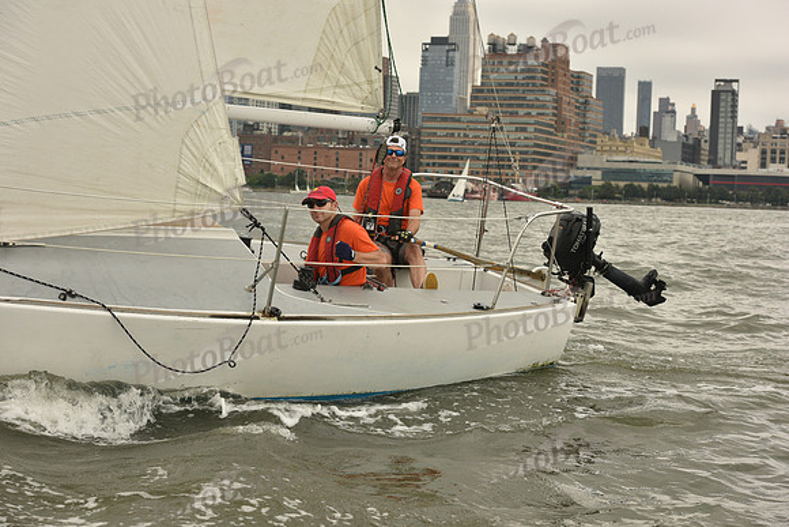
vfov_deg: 19.5
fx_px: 1534
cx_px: 394
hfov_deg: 28.8
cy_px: 264
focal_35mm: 70
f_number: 7.1
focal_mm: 70
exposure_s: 1/1250
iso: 320
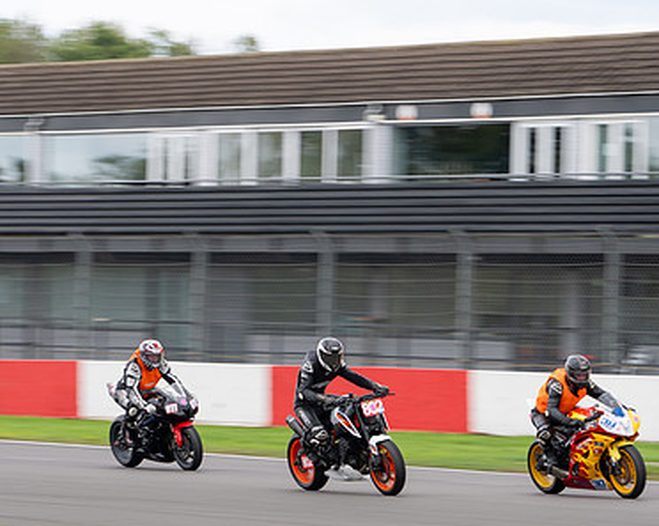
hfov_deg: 6.9
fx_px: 5457
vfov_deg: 5.5
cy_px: 268
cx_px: 296
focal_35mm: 280
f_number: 9
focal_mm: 169
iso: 320
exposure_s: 1/125
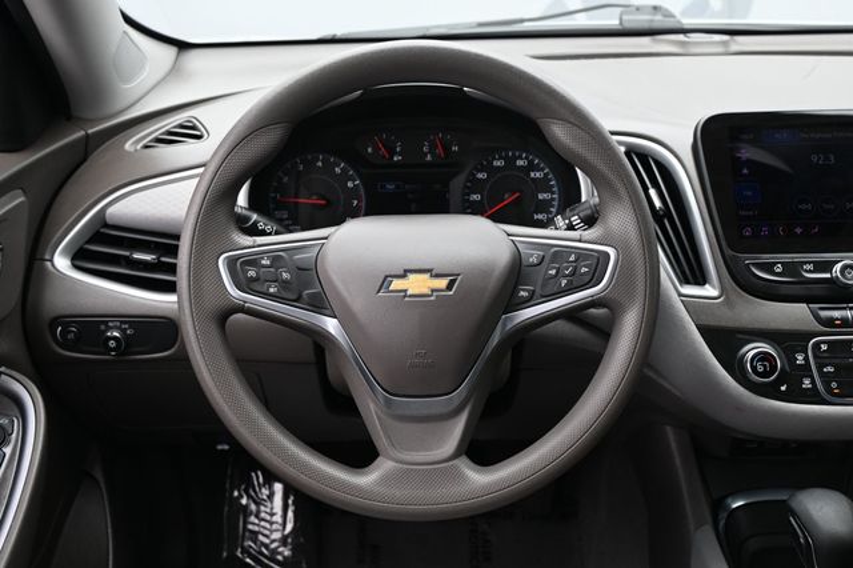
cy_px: 284
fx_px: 977
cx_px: 426
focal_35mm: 41
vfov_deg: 32.4
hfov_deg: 47.2
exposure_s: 1/200
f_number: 4.5
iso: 400
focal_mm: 27.5
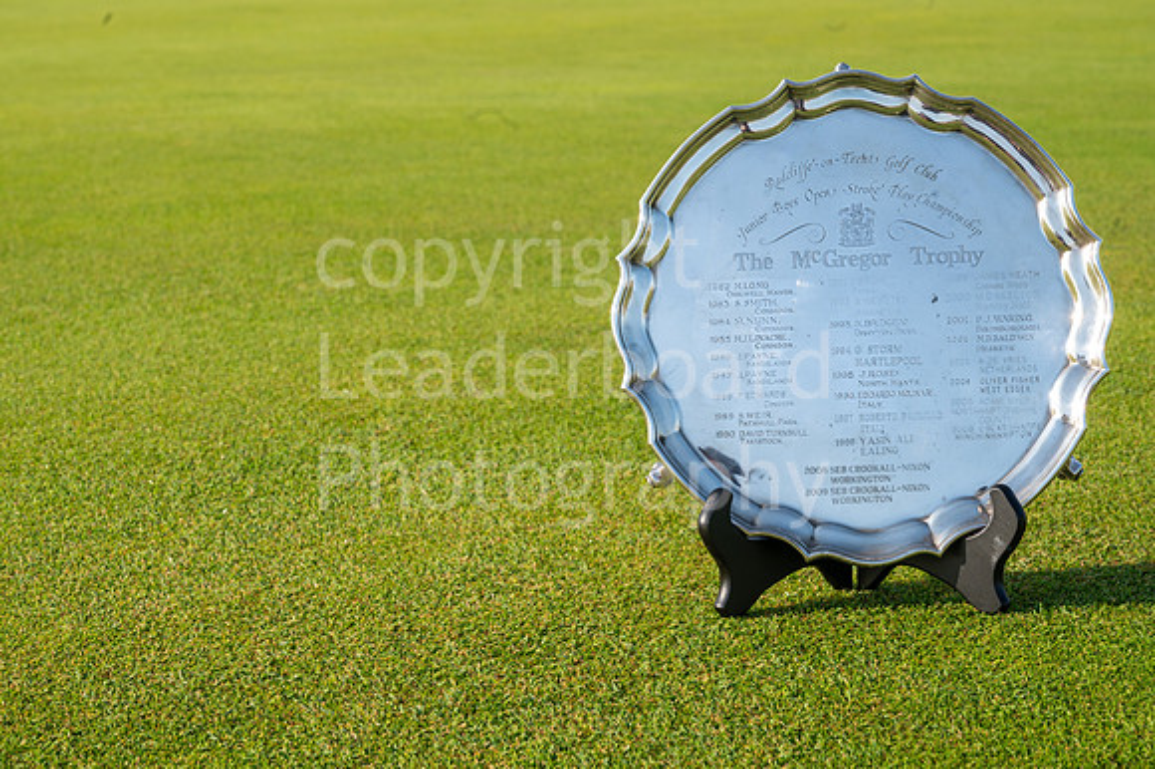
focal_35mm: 72
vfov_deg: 18.9
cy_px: 339
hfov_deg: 28.1
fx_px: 2309
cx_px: 572
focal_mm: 64
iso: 100
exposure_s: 1/80
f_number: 13
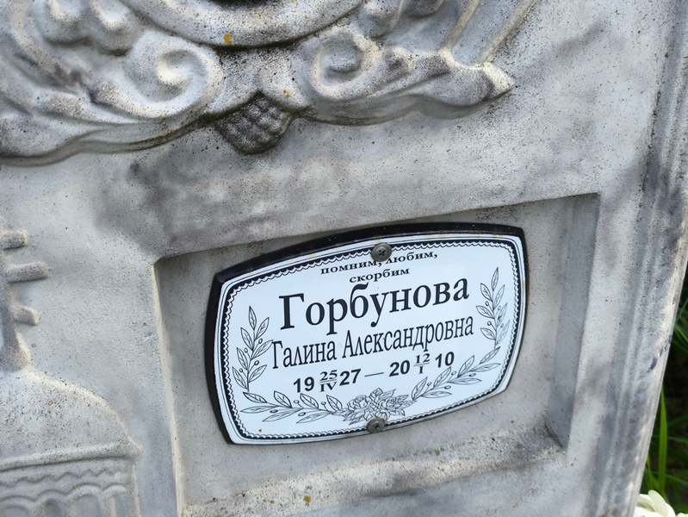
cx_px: 344
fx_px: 994
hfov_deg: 38.2
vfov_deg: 29.1
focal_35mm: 50
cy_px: 258
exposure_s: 1/120
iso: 50
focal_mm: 4.71
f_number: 1.7
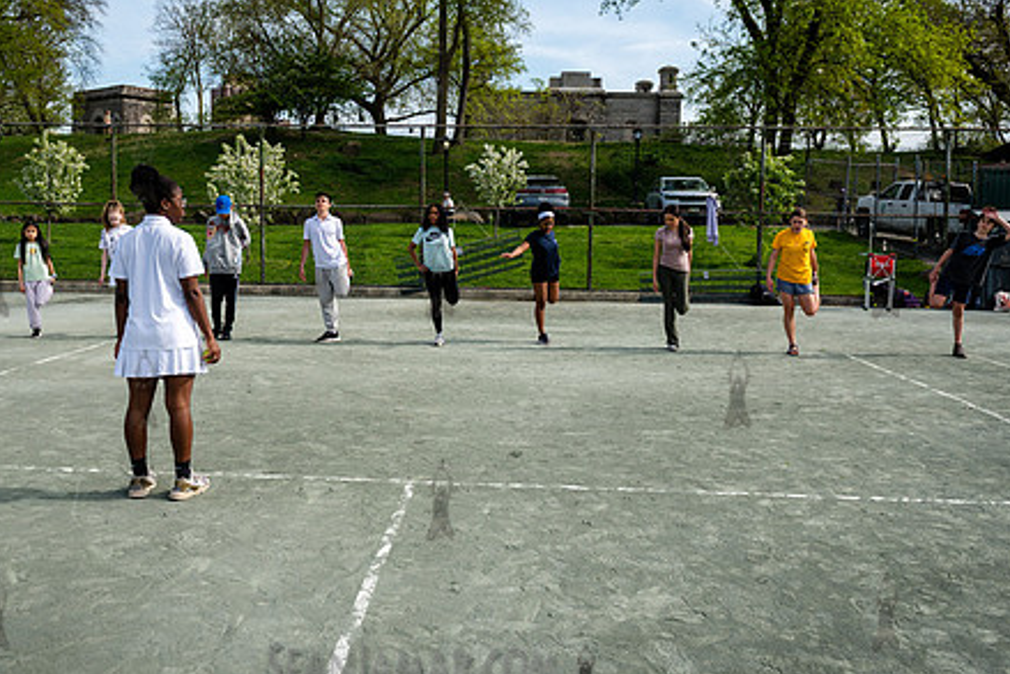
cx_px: 439
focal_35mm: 32
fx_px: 898
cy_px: 277
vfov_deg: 41.0
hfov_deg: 58.5
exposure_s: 1/800
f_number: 4.5
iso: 100
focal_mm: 24
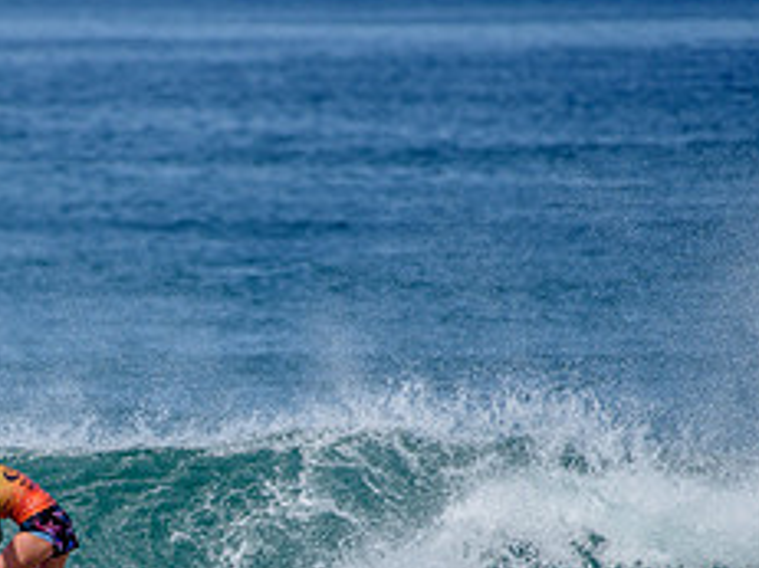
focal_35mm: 1207
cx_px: -30
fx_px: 26451
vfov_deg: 1.2
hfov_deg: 1.6
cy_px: 612
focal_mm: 500
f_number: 6.3
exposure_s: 1/2500
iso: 250
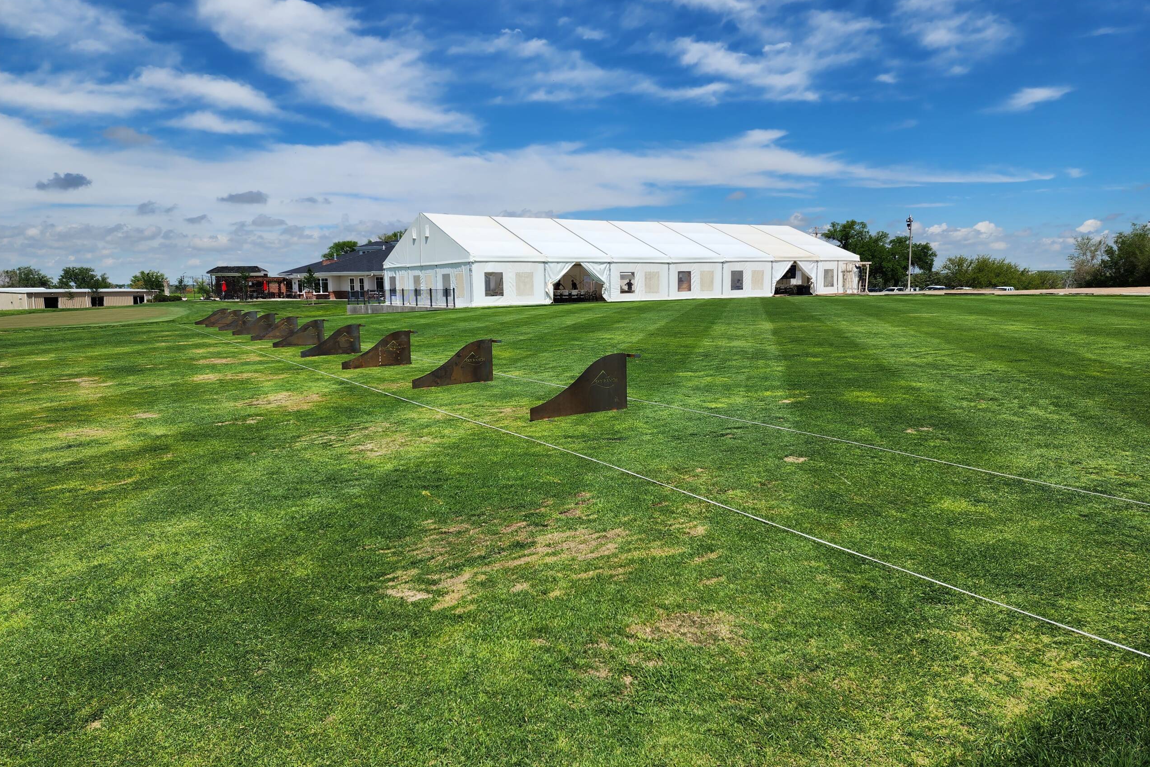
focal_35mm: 24
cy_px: 363
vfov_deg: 53.1
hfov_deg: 73.7
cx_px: 574
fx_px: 767
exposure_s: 1/2032
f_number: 1.8
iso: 12
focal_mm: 6.4
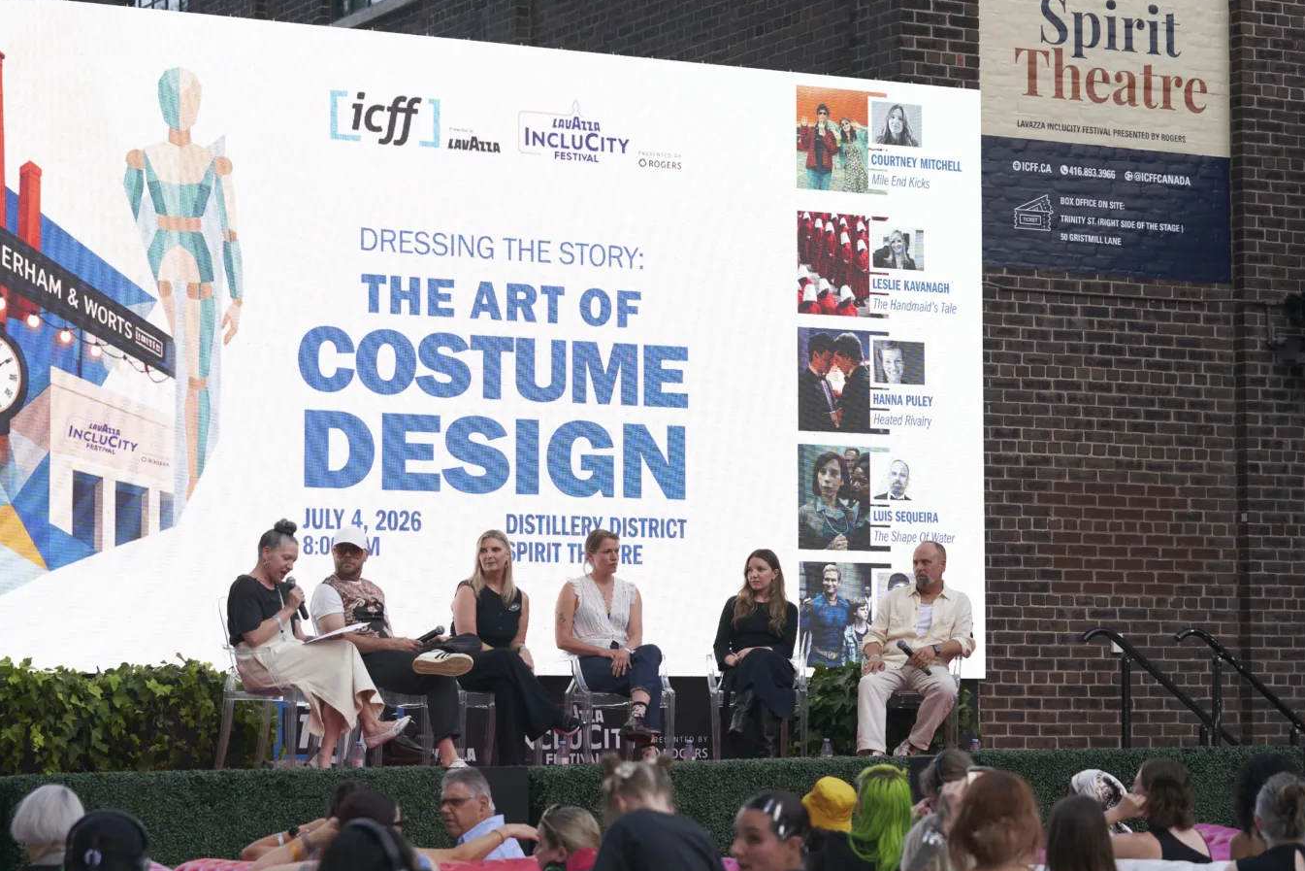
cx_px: 542
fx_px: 3190
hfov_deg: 23.1
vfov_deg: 15.5
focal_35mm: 88
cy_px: 418
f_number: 3.5
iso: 100
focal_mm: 74
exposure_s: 1/80
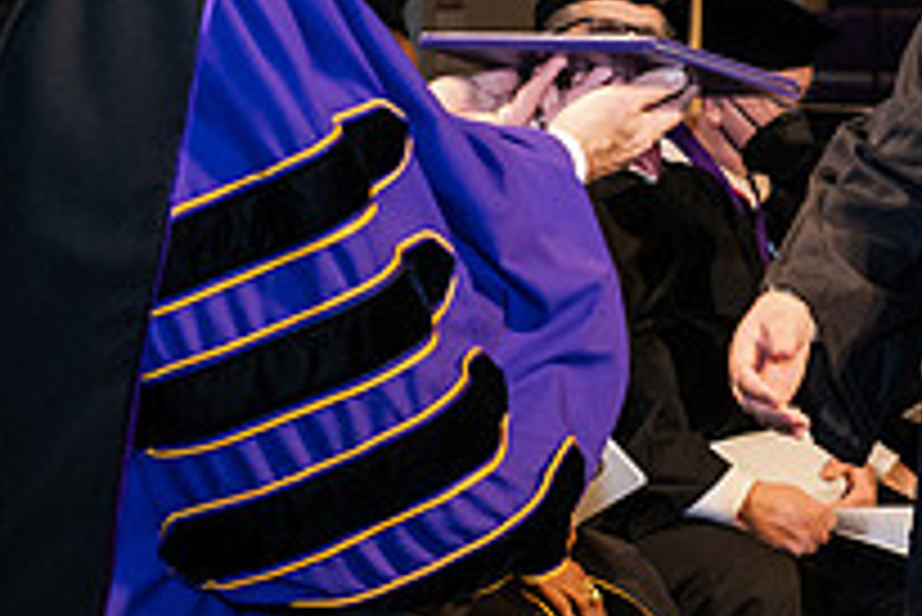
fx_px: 4485
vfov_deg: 7.8
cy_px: -2
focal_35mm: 175
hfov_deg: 11.7
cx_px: 738
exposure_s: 1/200
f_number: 6.3
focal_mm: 62
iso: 1600
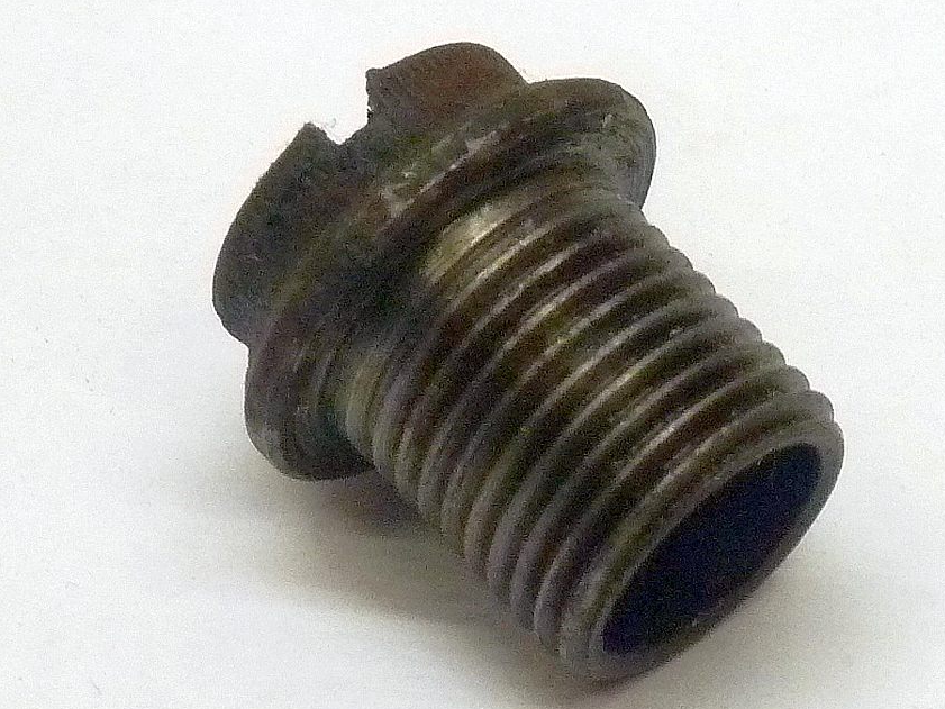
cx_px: 522
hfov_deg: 31.7
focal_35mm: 61
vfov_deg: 24.0
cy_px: 363
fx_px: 1666
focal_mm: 9.1
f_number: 3.9
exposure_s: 1/40
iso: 400
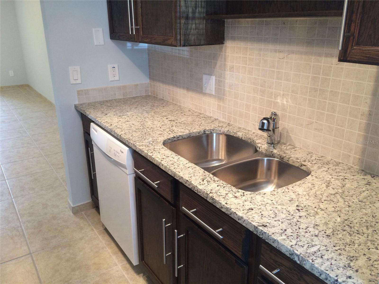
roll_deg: +1.2
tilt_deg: -20.3
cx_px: 190
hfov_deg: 61.7
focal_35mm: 29
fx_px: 318
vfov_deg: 48.2
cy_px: 142
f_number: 2.2
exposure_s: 1/30
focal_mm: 4.15
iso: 100
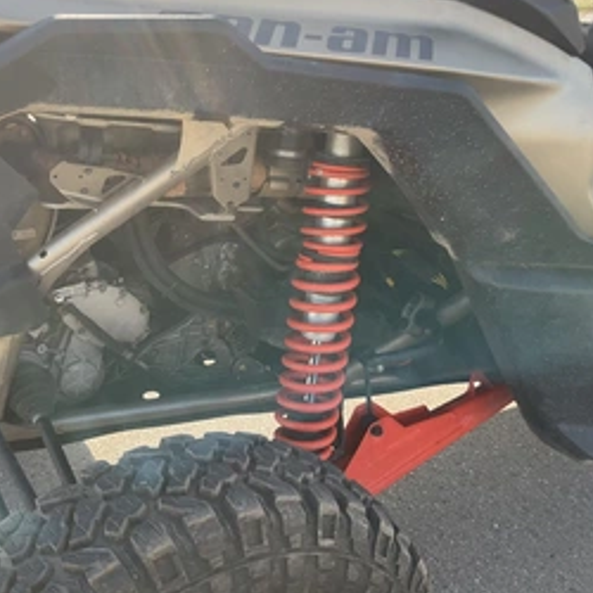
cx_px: 228
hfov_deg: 40.7
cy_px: 247
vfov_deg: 40.8
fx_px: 795
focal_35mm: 41
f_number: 1.8
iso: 25
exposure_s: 1/380
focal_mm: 3
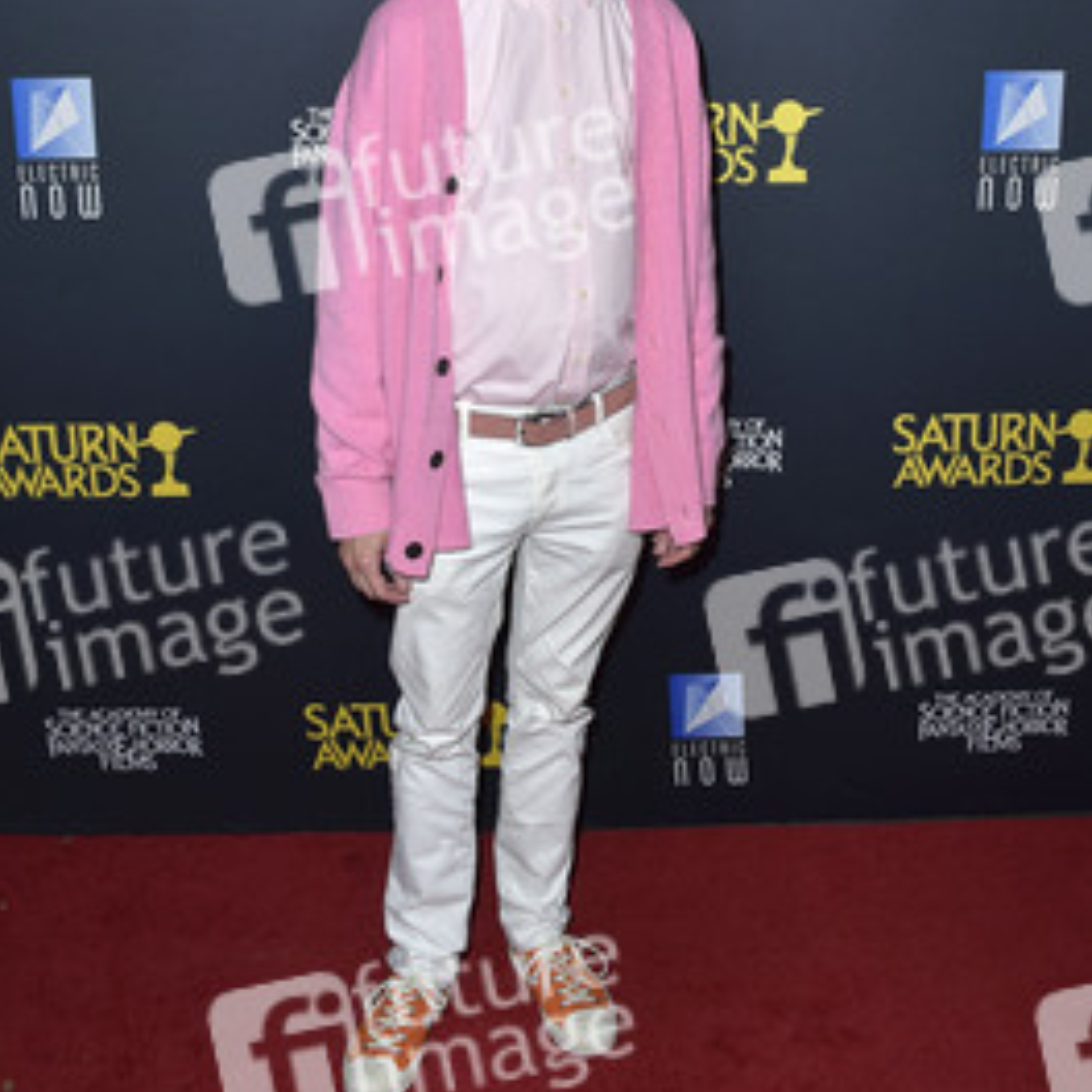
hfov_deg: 46.0
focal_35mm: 36
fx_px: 1285
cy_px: 414
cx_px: 544
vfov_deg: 45.7
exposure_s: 1/250
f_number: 6.3
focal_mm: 28
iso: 250
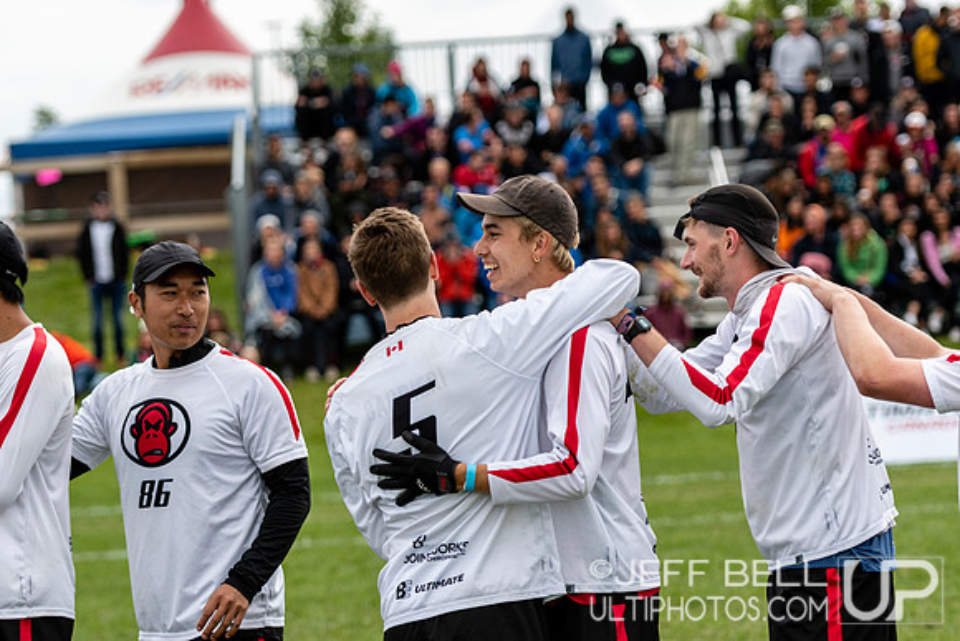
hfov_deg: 14.0
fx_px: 3921
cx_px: 480
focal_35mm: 147
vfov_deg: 9.3
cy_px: 320
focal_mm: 98
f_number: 2.8
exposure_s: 1/1250
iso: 100
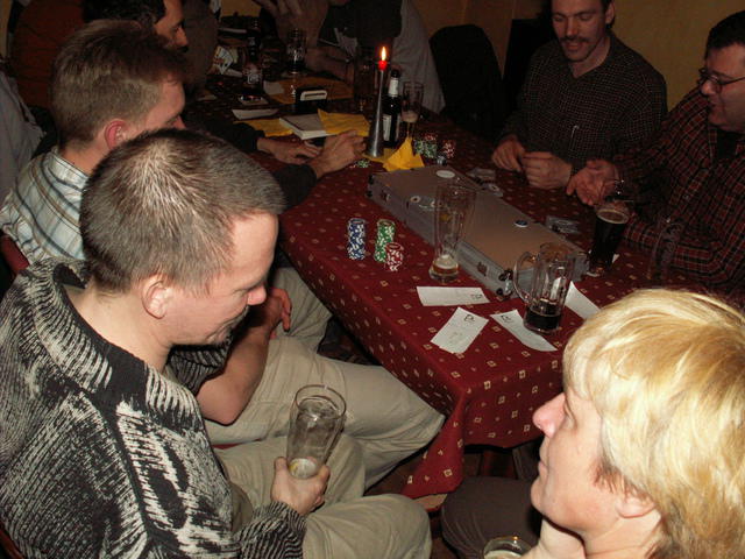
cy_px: 280
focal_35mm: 35
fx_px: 753
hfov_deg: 52.6
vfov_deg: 40.7
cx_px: 372
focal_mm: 5.86
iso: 160
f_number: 2.8
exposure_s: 1/40
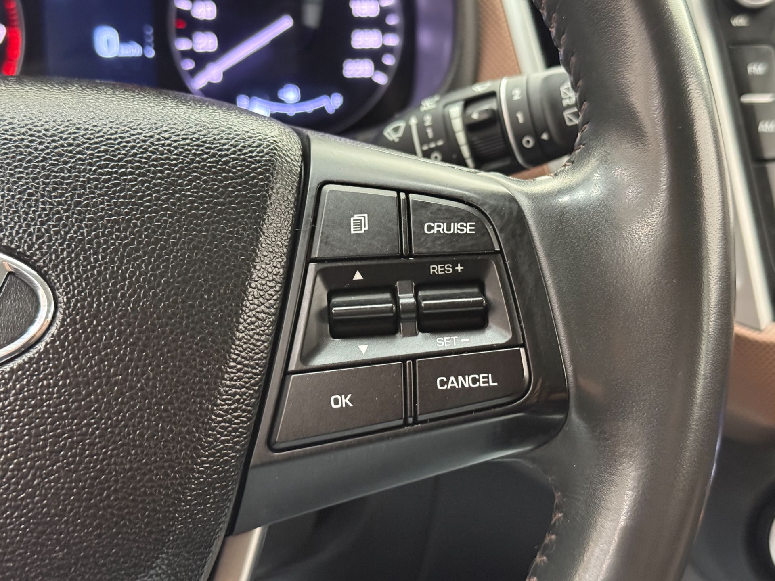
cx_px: 388
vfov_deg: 30.3
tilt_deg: -22.3
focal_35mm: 48
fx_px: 1075
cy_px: 290
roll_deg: +0.4
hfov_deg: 39.7
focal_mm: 6.76
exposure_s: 1/30
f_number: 1.78
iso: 640
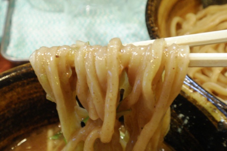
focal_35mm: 55
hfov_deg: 36.3
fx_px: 347
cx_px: 113
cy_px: 84
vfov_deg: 24.6
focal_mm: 9.1
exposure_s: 1/3
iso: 100
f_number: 4.3
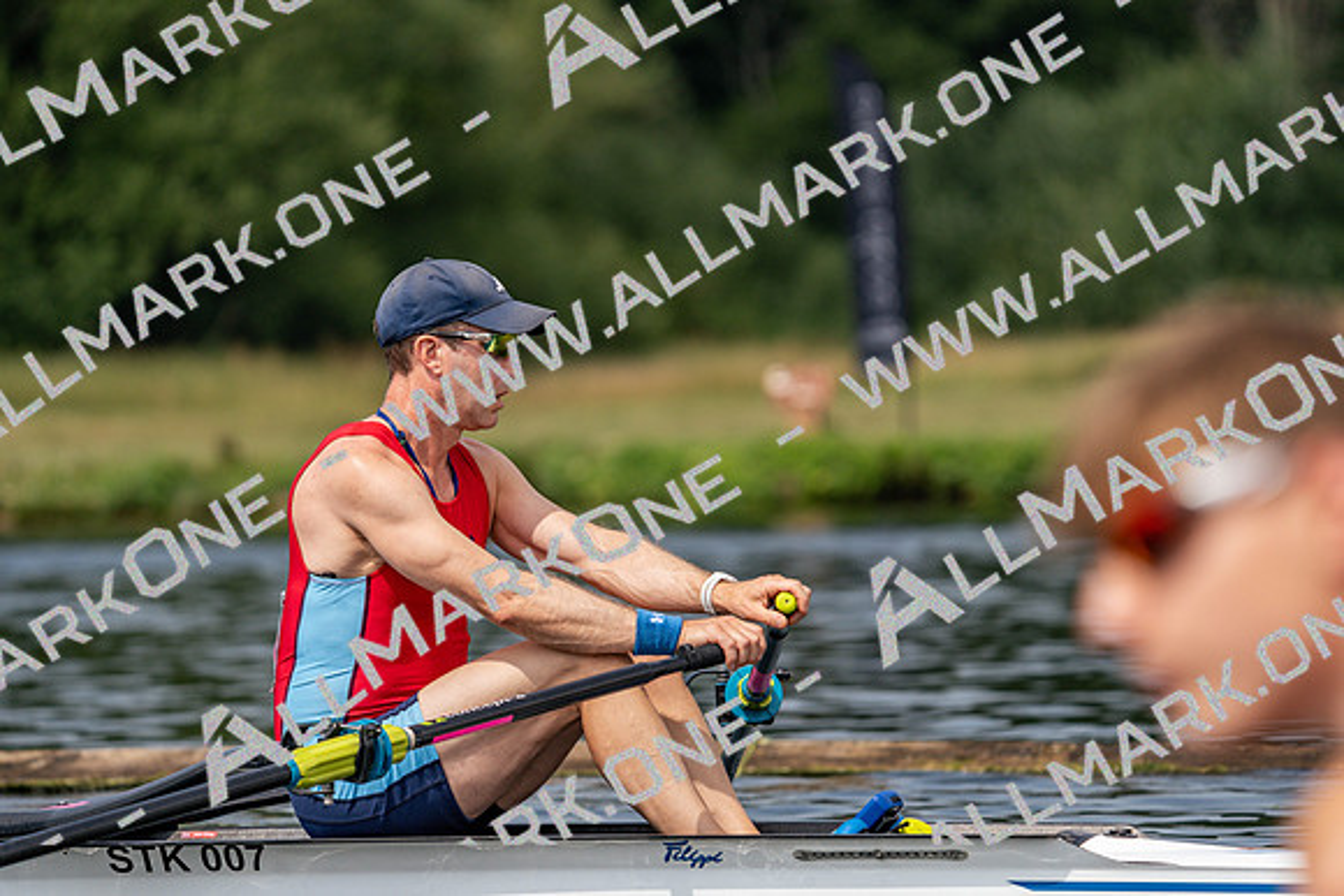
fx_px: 12397
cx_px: 672
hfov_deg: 6.2
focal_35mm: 332
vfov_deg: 4.1
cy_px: 448
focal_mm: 332
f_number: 6.3
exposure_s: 1/1600
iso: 250
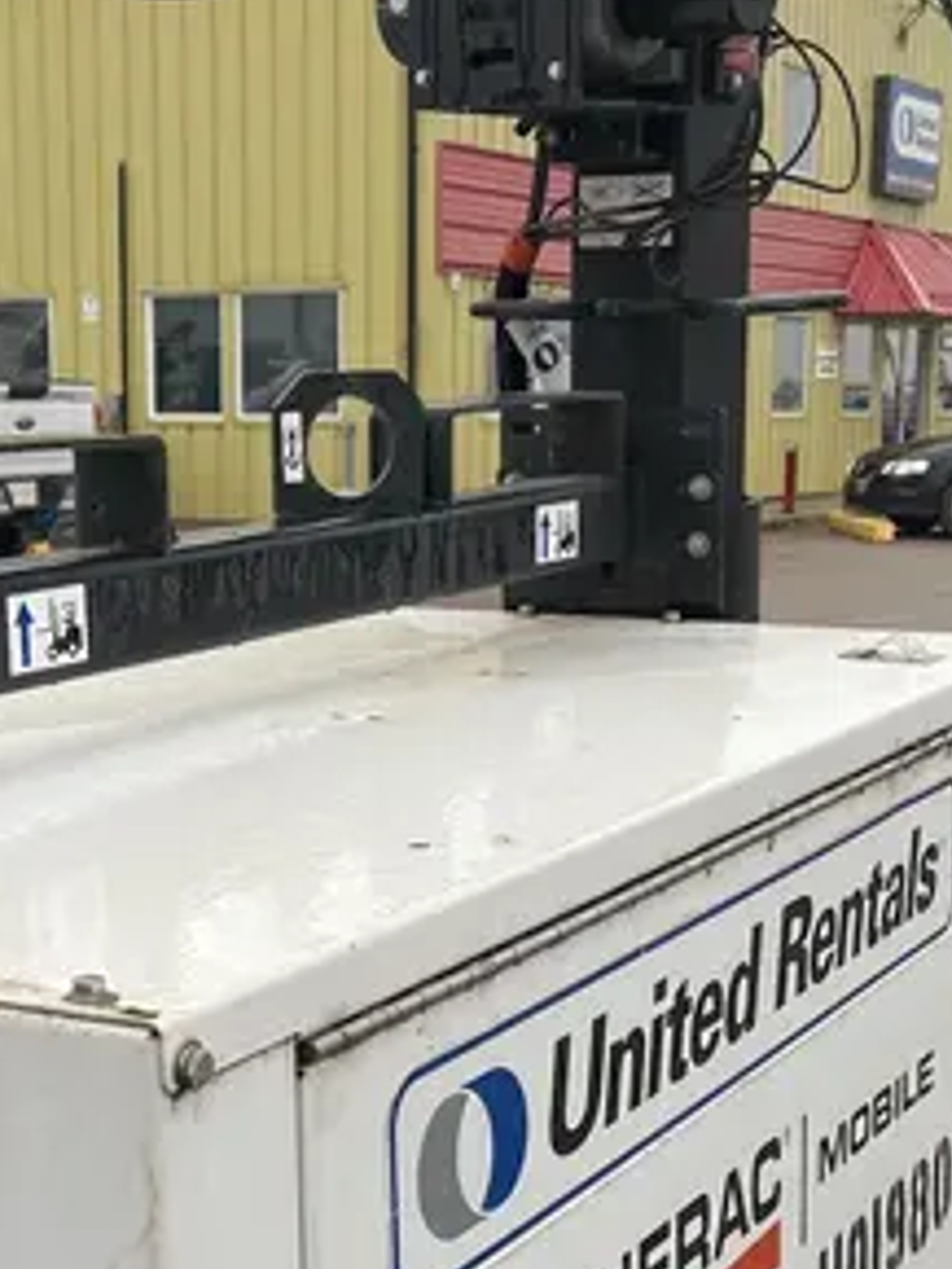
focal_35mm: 66
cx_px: 351
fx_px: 2418
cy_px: 942
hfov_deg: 22.2
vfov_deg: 29.0
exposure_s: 1/415
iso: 50
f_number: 1.6
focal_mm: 5.1
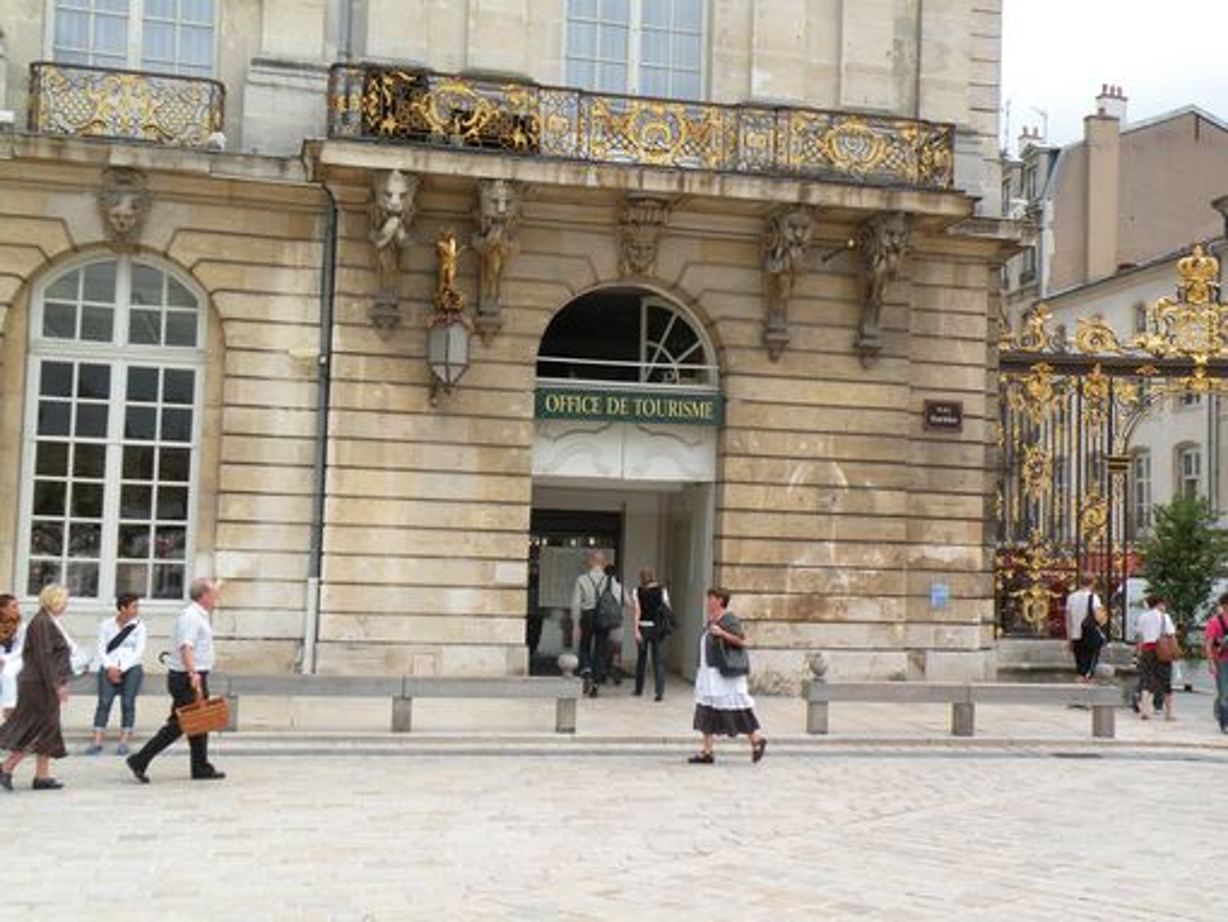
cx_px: 614
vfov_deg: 34.4
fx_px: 1491
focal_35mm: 42
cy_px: 461
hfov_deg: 44.8
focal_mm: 7.4
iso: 64
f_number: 4.5
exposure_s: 1/148
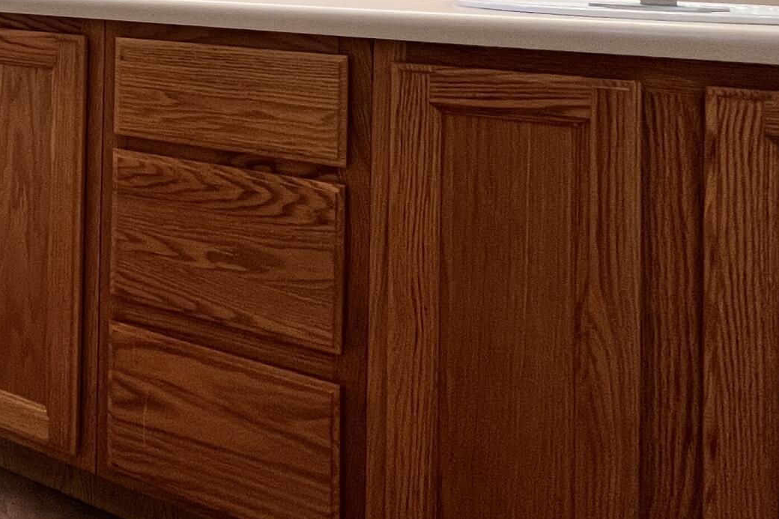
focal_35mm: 39
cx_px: -52
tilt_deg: +1.2
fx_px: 844
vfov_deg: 30.4
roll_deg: -1.7
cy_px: -60
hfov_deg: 41.0
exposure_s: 1/120
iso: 200
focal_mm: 1.57
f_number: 1.8
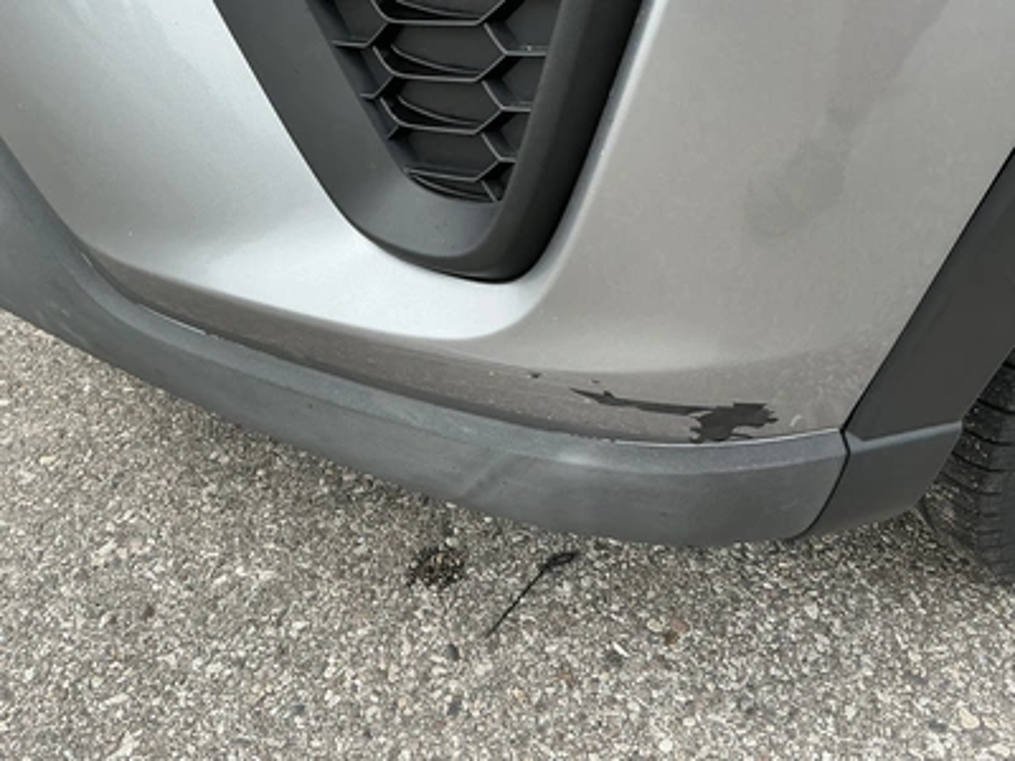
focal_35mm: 28
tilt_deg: -43.8
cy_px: 380
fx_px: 821
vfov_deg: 49.7
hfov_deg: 63.4
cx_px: 508
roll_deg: -0.8
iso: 25
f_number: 1.8
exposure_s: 1/524
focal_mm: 3
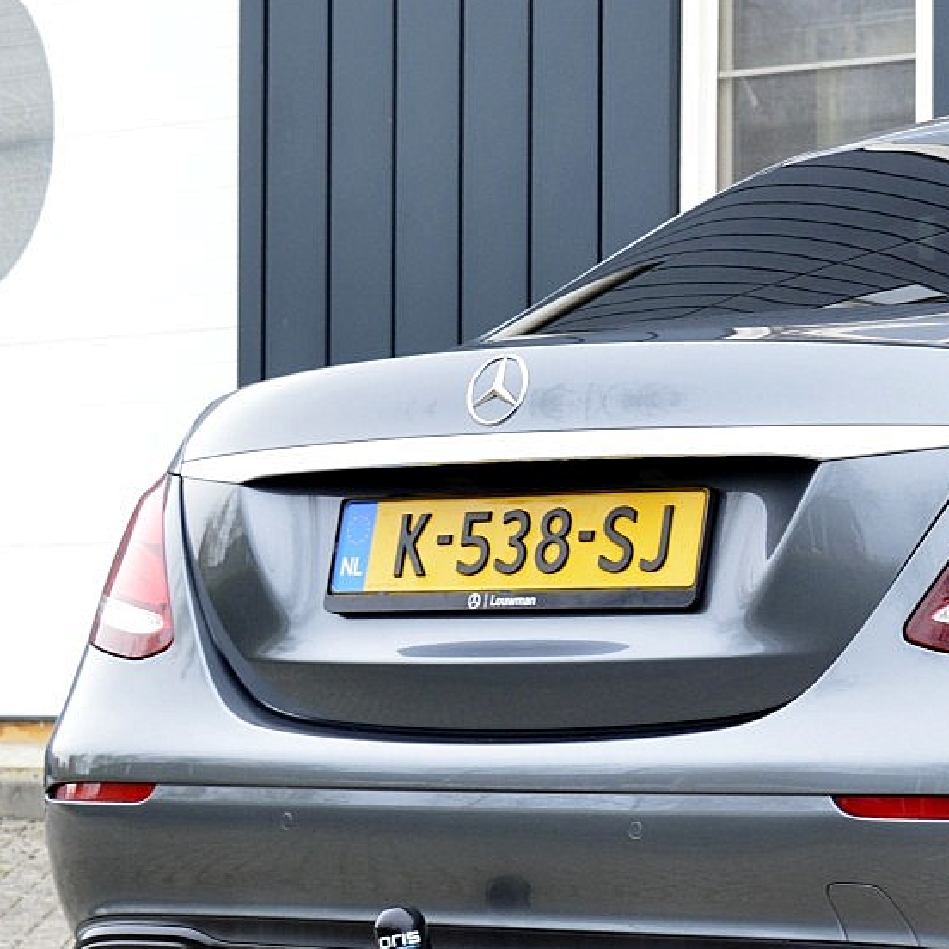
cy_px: 535
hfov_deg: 12.9
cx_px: 1214
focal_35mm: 131
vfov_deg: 13.3
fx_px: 4071
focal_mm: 35
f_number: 9
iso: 400
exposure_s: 1/125
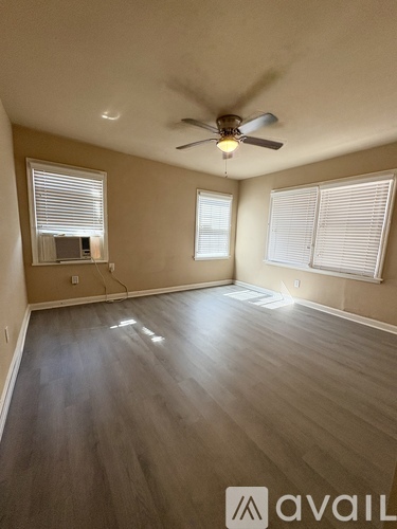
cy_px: 264
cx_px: 198
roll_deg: -2.5
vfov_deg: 102.1
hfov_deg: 85.7
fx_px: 214
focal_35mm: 14
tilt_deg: -7.6
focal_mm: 2.22
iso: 200
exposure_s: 1/120
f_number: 2.2
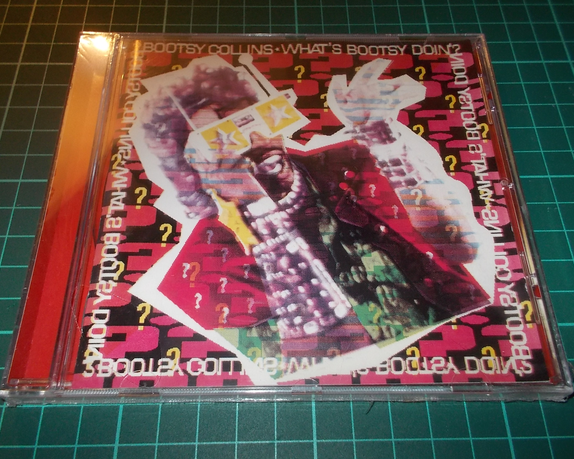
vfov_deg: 47.1
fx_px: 527
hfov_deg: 57.2
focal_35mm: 31
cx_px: 285
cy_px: 229
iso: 200
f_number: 3.3
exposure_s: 1/30
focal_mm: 4.1
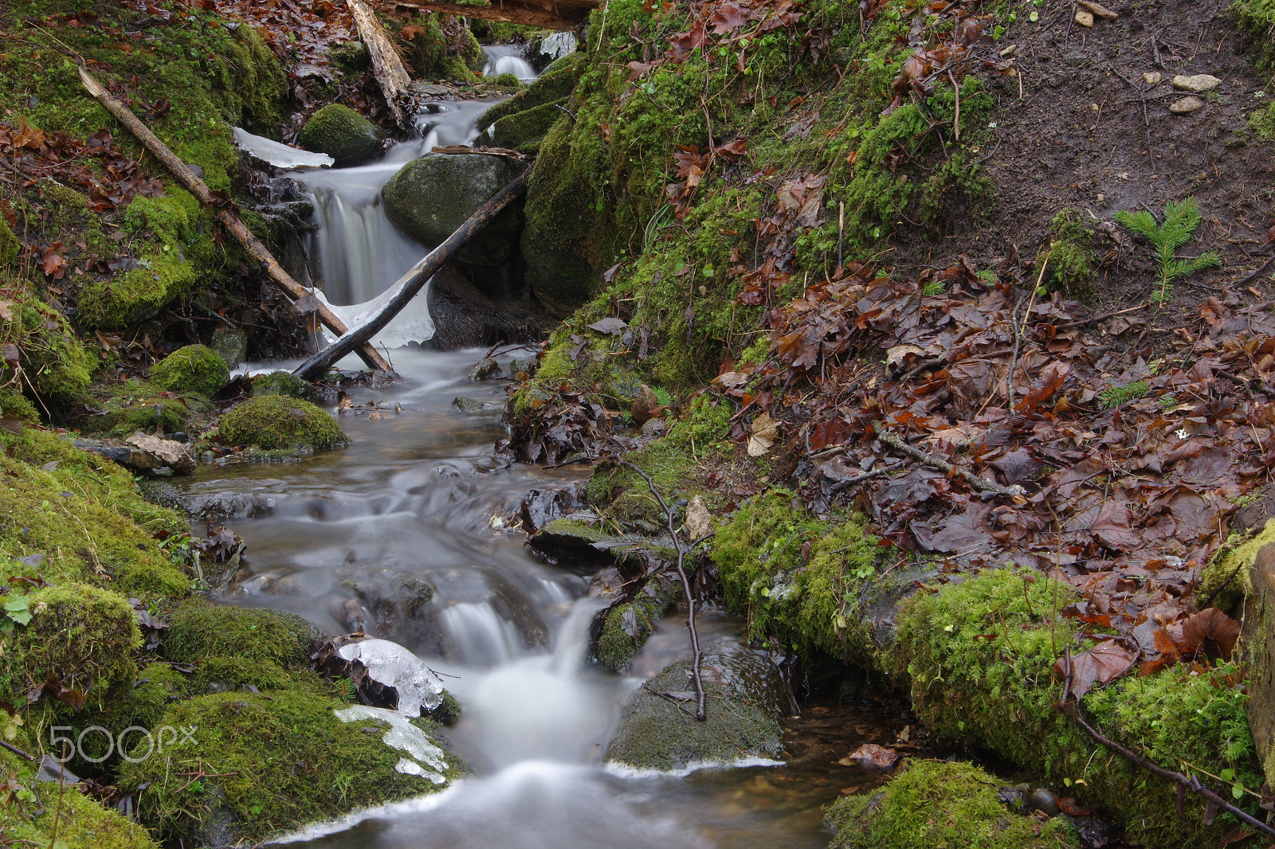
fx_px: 2266
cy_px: 424
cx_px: 638
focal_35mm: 64
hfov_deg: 31.4
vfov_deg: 21.2
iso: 100
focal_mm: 43
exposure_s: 3
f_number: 20
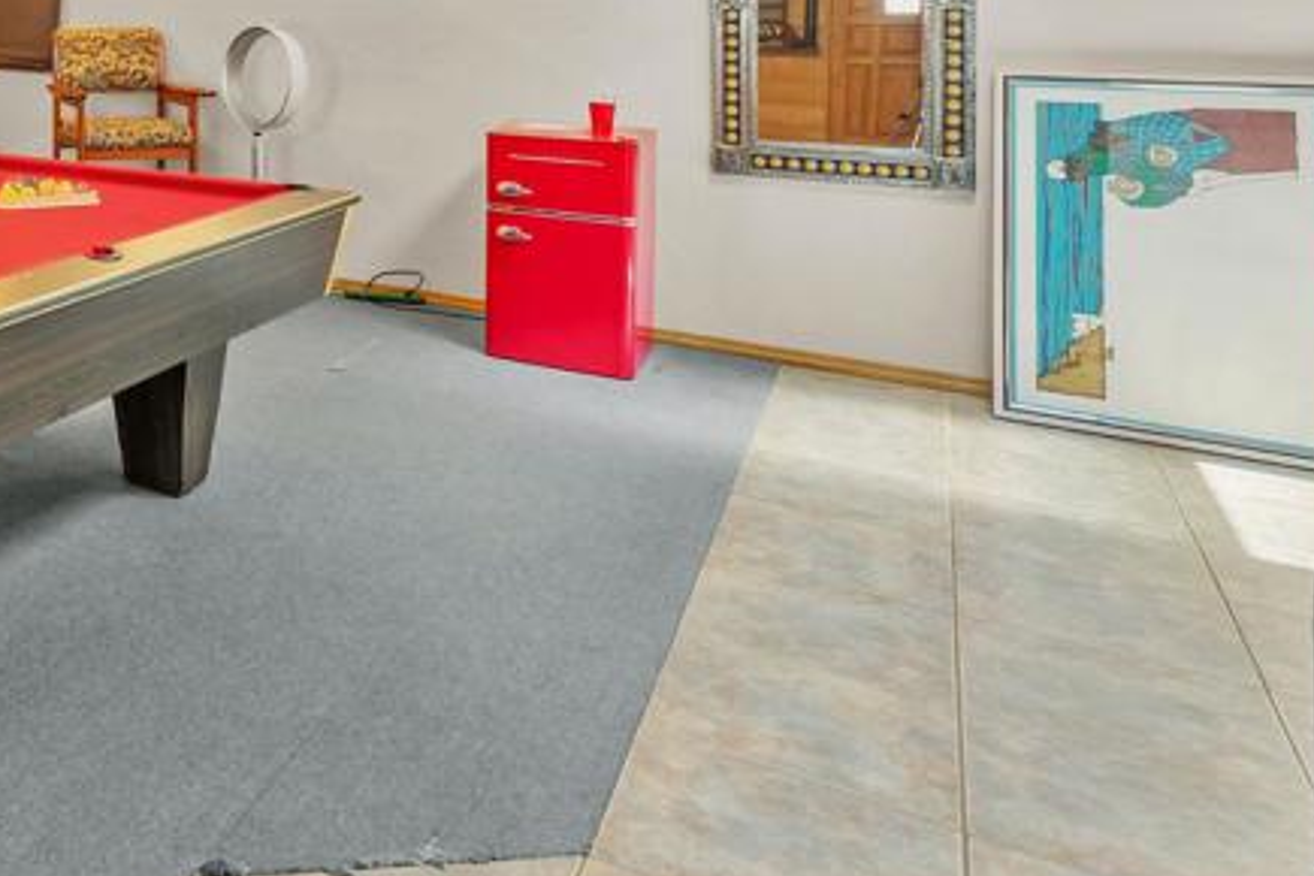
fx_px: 1204
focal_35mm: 33
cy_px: 9
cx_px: -112
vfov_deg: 36.2
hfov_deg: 44.5
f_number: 9
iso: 640
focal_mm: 14
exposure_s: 1/1.67
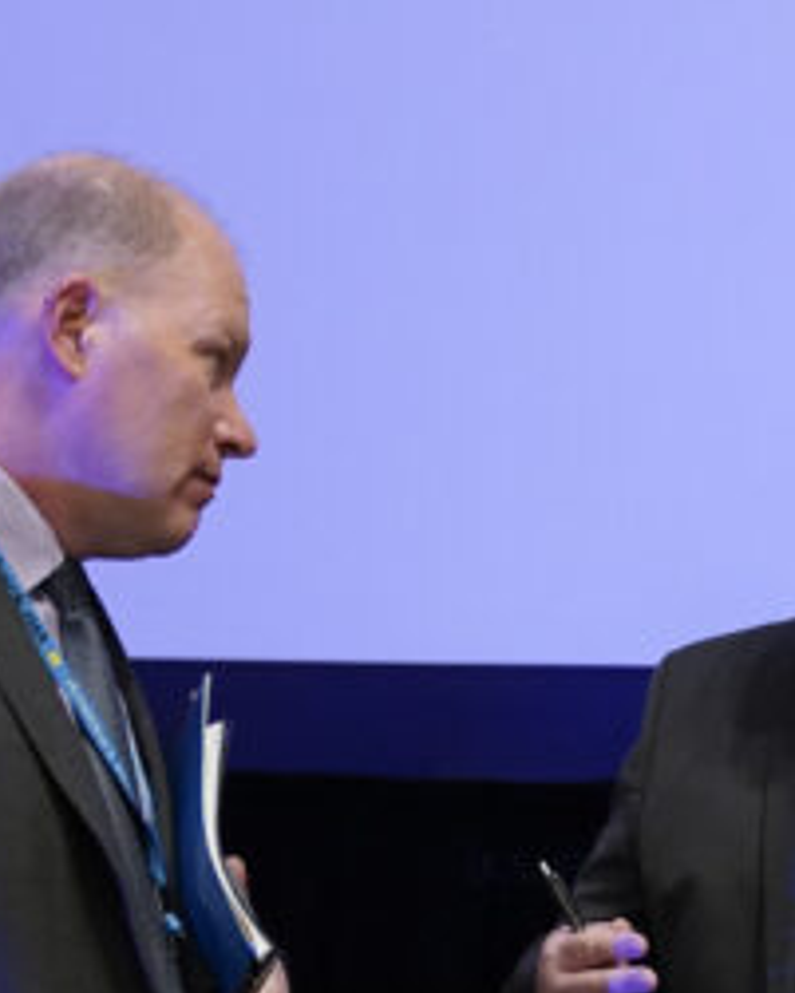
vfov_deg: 17.6
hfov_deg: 14.1
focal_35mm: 109
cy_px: 562
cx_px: 483
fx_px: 3204
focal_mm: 38
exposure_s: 1/250
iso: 5000
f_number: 2.8
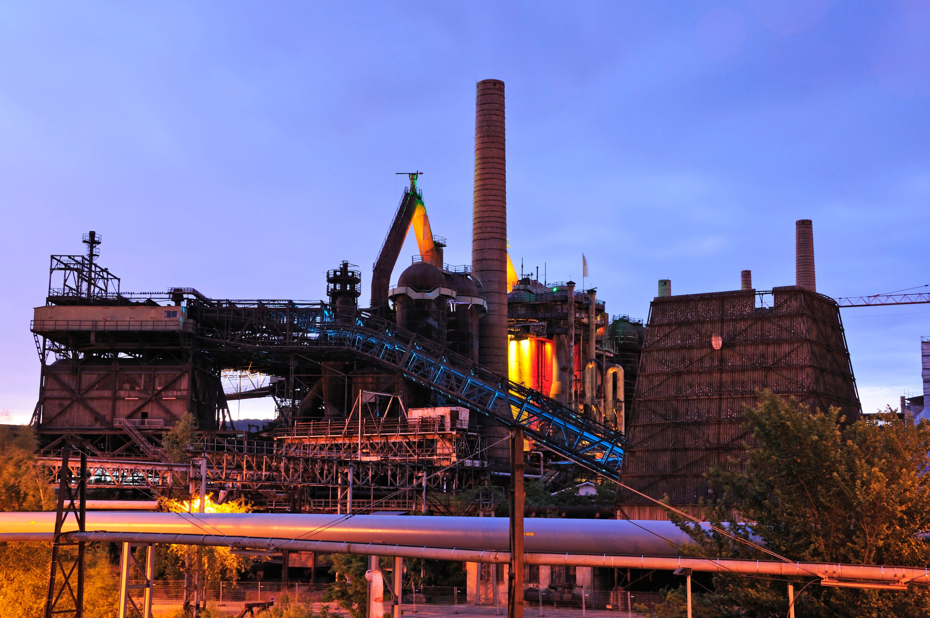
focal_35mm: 51
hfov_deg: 38.9
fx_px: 1316
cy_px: 309
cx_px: 465
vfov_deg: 26.4
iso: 200
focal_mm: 34
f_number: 11
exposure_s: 25
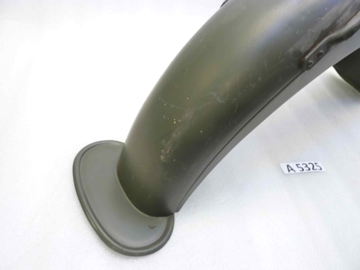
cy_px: 135
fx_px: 260
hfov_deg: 69.4
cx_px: 180
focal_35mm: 25
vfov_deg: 54.9
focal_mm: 4.1
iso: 125
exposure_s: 1/8
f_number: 3.3
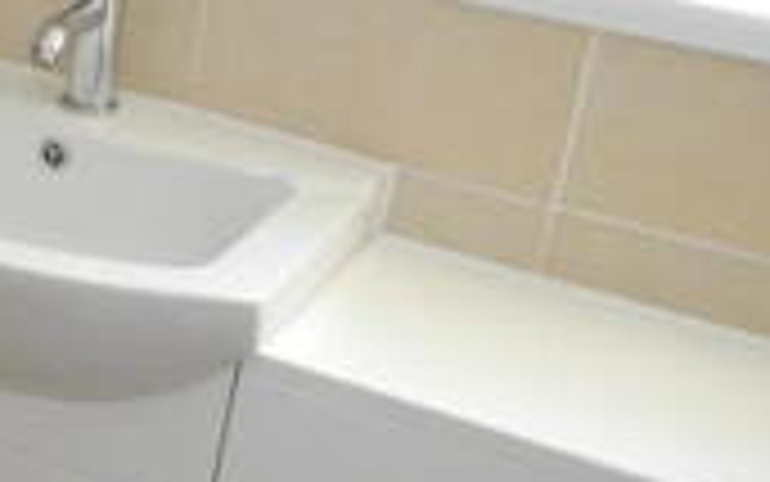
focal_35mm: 101
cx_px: -353
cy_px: 191
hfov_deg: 18.5
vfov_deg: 13.0
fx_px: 2120
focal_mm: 6
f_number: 2.8
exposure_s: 1/30
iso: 181
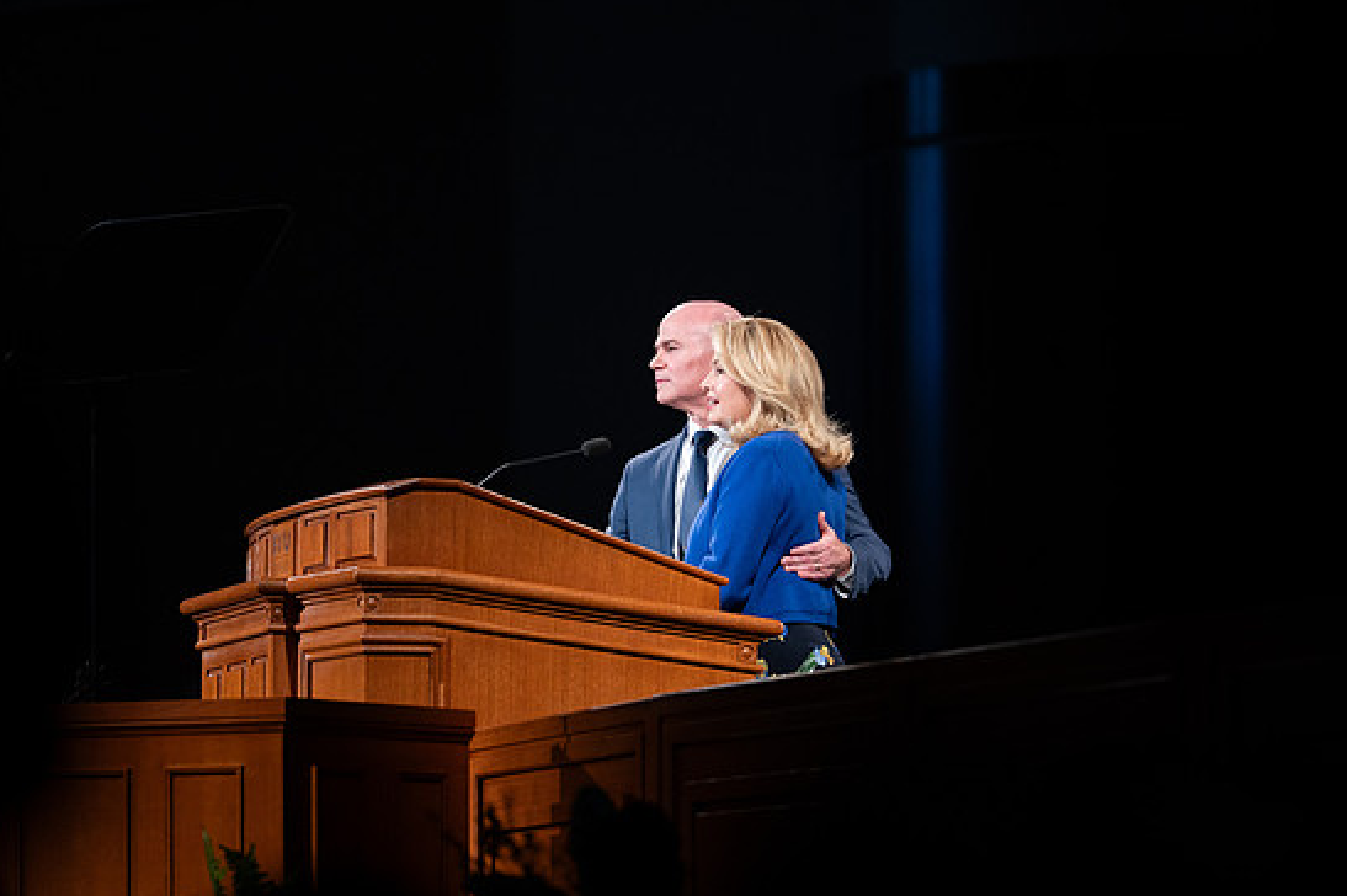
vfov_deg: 6.5
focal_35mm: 212
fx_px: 7927
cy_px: 470
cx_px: 657
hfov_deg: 9.7
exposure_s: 1/250
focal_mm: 200
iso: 1250
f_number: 2.8
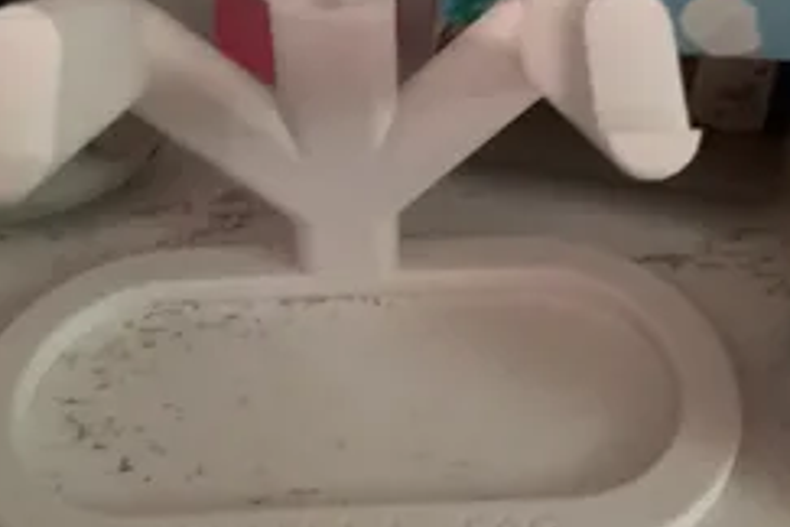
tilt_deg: -42.9
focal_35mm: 53
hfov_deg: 37.5
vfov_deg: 25.1
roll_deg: +1.4
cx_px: 371
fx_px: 1163
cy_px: 111
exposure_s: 1/17
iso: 640
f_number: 2.4
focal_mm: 3.3
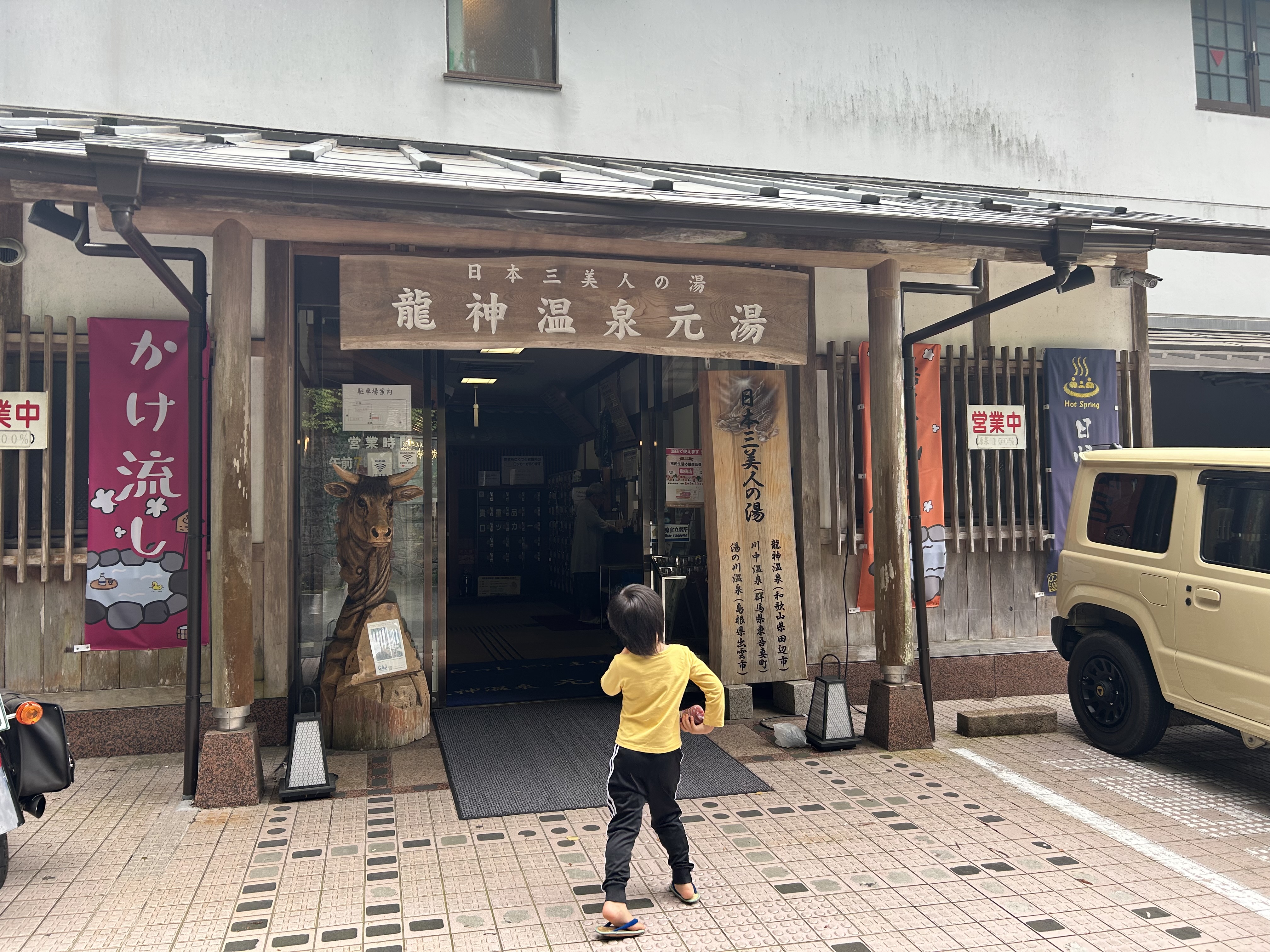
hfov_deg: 67.3
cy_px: 476
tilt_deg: +3.3
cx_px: 635
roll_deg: +1.3
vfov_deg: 53.1
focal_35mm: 26
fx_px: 954
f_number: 1.5
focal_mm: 5.7
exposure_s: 1/275
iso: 40
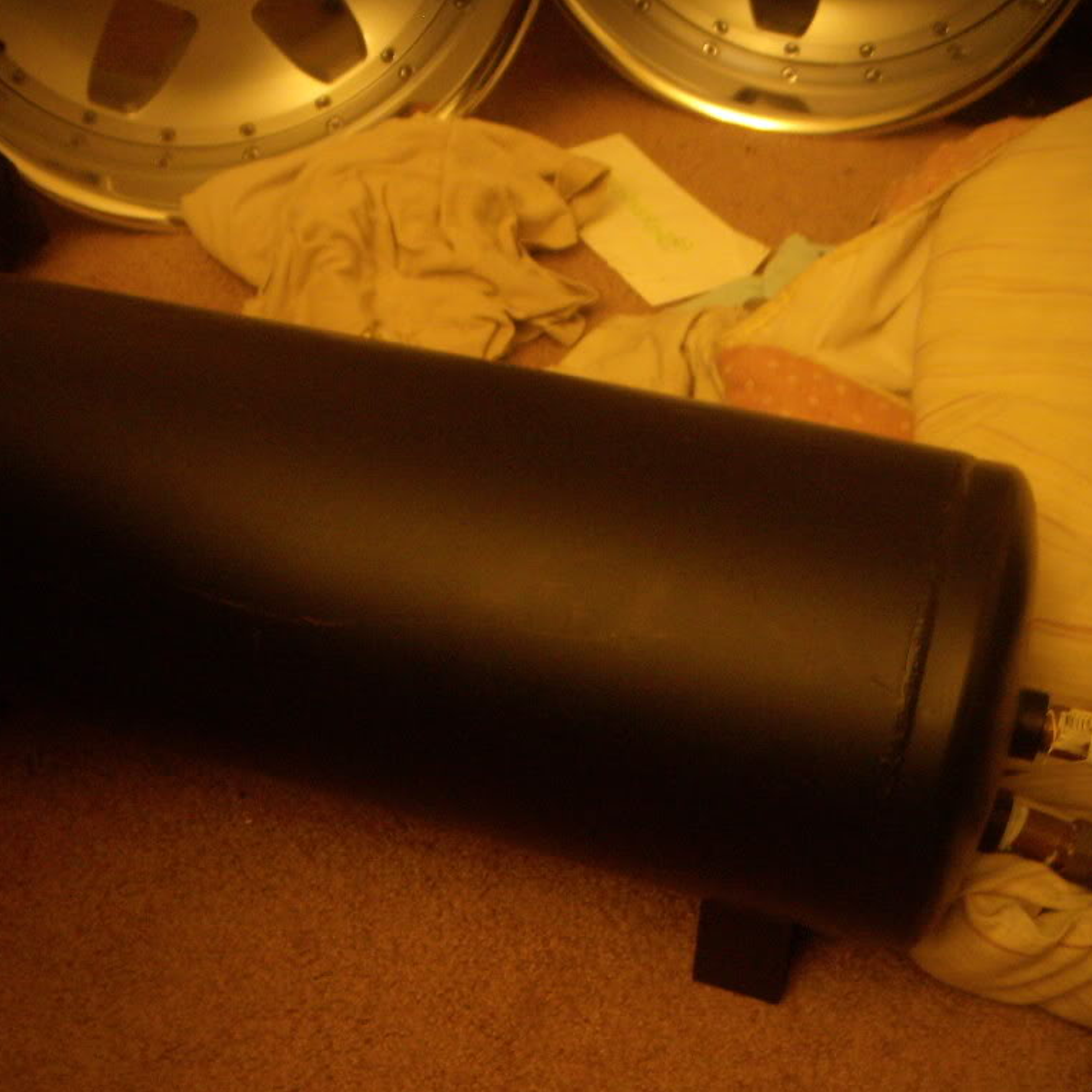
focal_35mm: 45
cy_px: 547
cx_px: 425
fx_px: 1606
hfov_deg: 37.4
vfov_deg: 37.6
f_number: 3.5
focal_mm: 6.4
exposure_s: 1/4
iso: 293
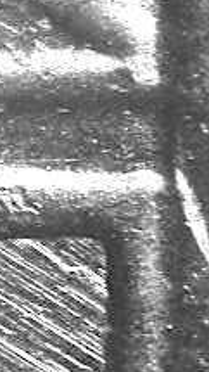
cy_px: 19
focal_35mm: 431
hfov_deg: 2.8
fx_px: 4245
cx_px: 31
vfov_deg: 5.0
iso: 100
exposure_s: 1/6.6
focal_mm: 27.5
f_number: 4.6
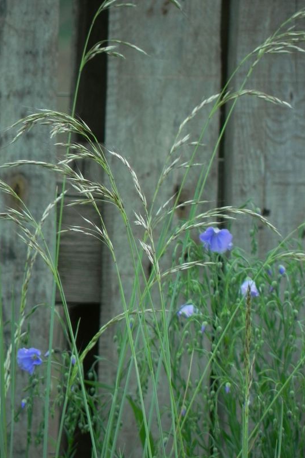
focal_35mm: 707
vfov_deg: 2.9
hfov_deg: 1.9
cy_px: 229
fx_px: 8984
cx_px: 151
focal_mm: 120
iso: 160
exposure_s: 1/160
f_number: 5
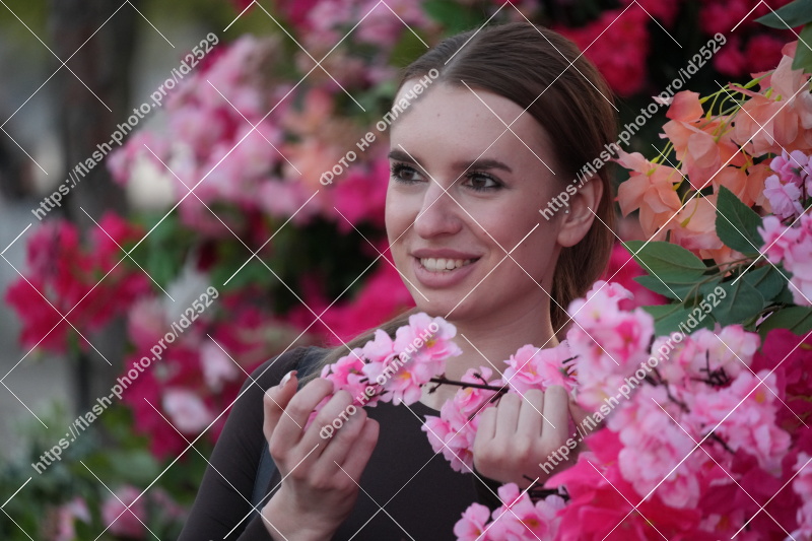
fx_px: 6765
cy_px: 270
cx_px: 406
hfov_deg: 6.9
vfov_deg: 4.6
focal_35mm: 300
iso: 2500
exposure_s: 1/100
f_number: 6.3
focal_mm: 300
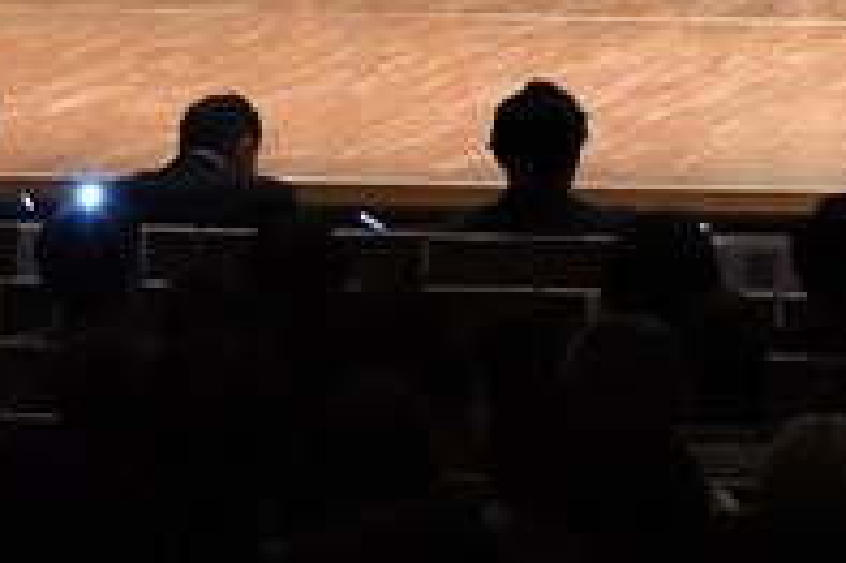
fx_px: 8030
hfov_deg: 5.9
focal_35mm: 342
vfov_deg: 4.0
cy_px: -387
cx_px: 1475
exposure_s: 1/400
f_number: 5.6
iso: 8000
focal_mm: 58
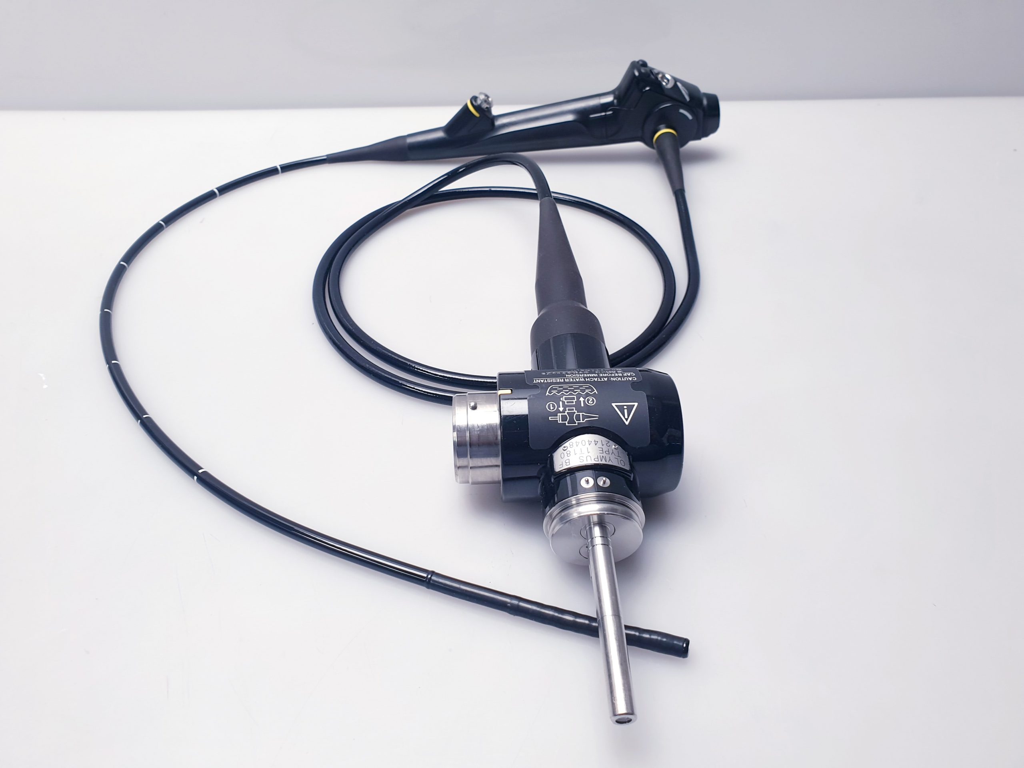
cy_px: 384
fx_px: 769
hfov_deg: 67.3
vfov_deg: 53.1
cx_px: 512
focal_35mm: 26
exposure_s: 1/50
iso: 80
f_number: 2.4
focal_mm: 4.3
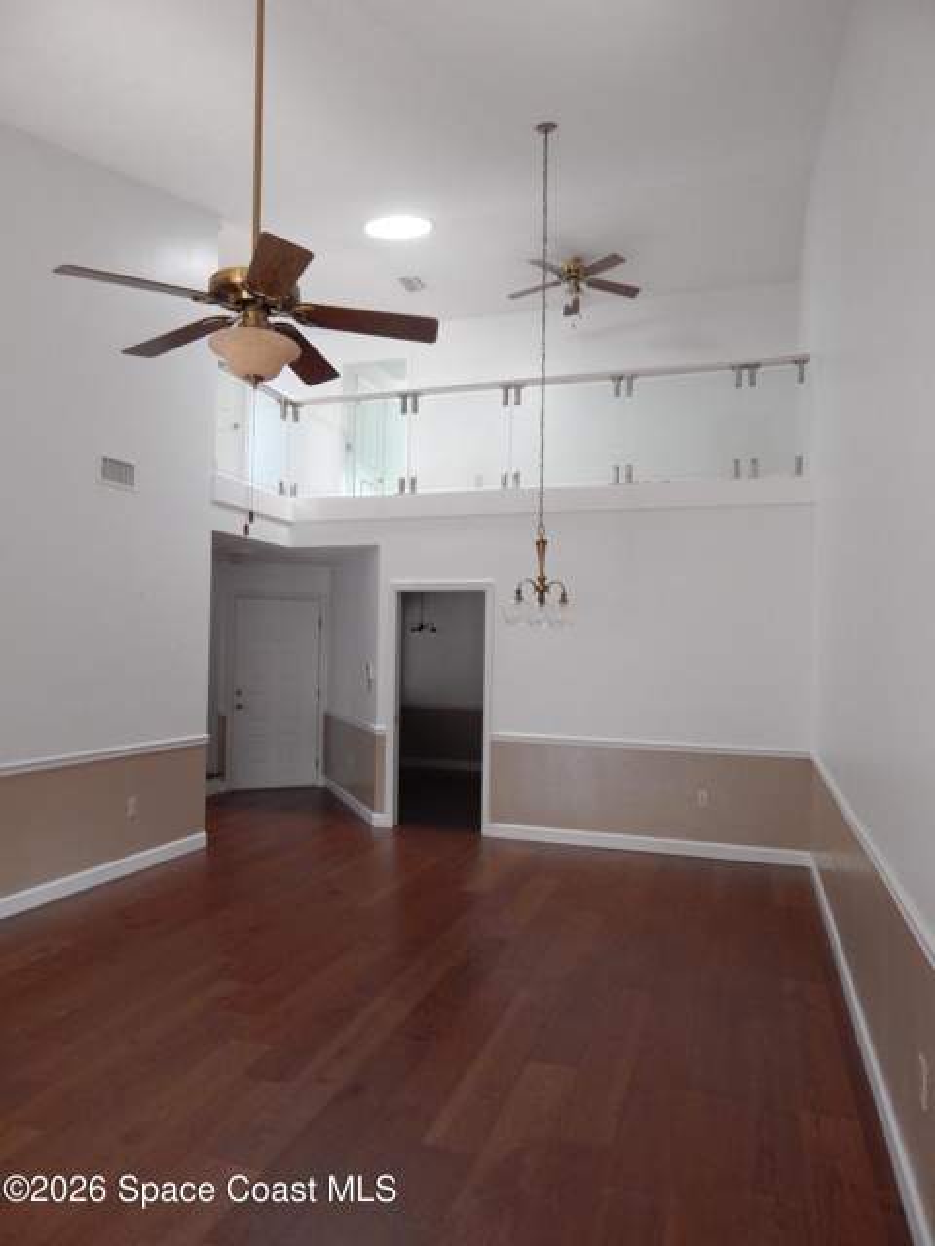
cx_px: 468
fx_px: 828
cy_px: 623
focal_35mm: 23
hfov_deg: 58.9
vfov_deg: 73.9
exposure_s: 1/15
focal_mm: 4
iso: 400
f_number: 3
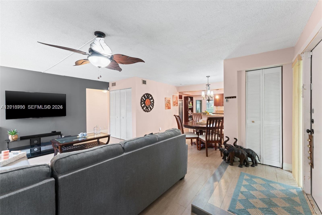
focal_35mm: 14
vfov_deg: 81.2
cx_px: 161
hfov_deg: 104.3
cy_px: 108
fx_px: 125
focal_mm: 14
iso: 200
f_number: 8
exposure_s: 2.5
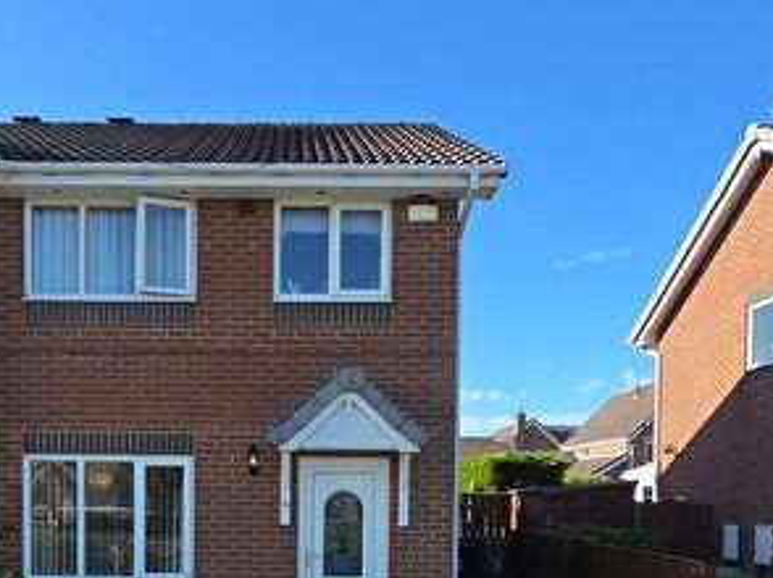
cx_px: 289
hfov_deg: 57.7
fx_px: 692
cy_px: 522
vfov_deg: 41.7
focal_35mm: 31
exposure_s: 1/1332
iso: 50
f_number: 2.2
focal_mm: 2.2
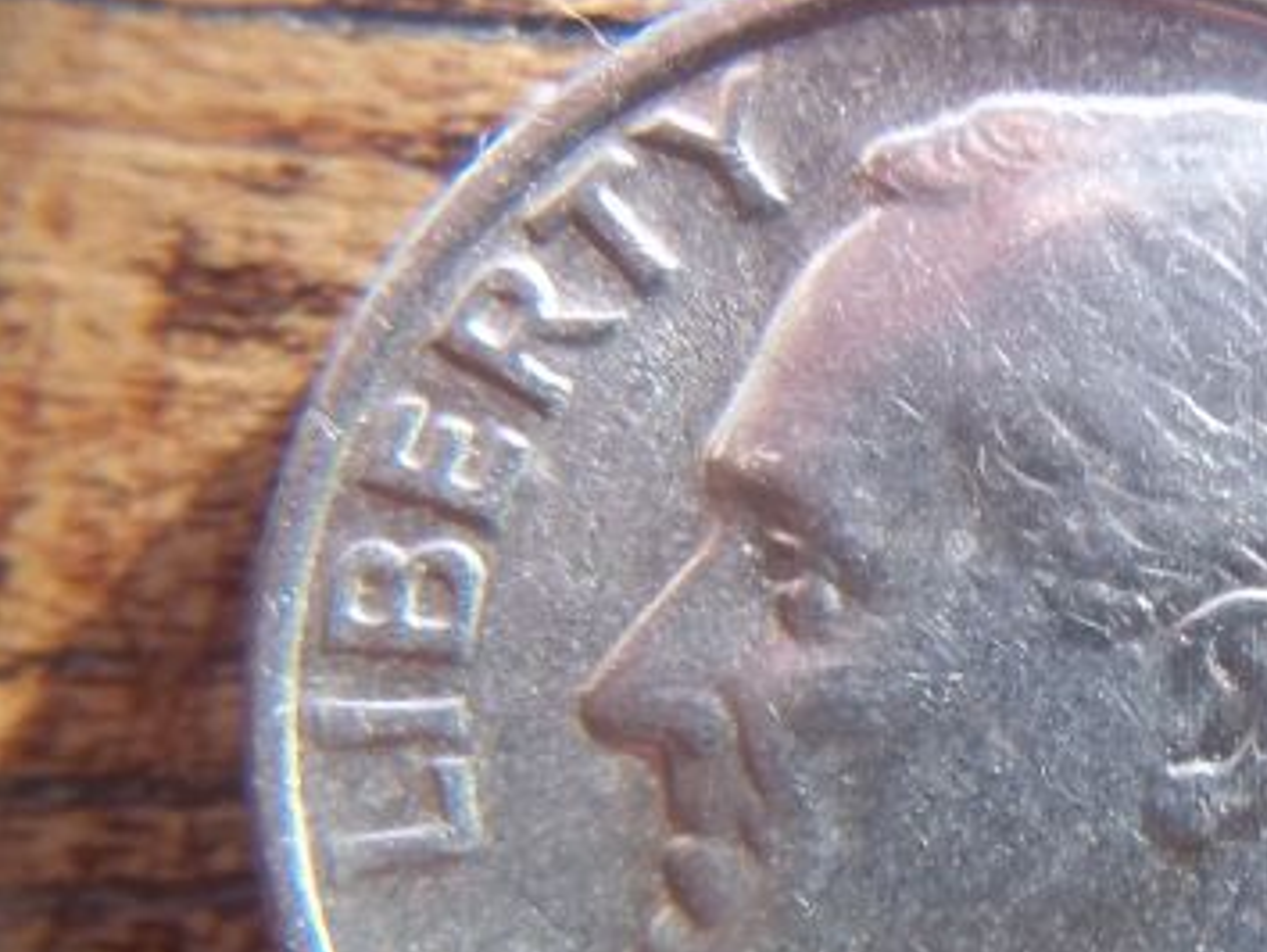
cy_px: 701
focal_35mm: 61
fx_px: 2234
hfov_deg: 30.6
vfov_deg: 23.8
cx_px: 1067
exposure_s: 1/80
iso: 80
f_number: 3.1
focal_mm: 6.5
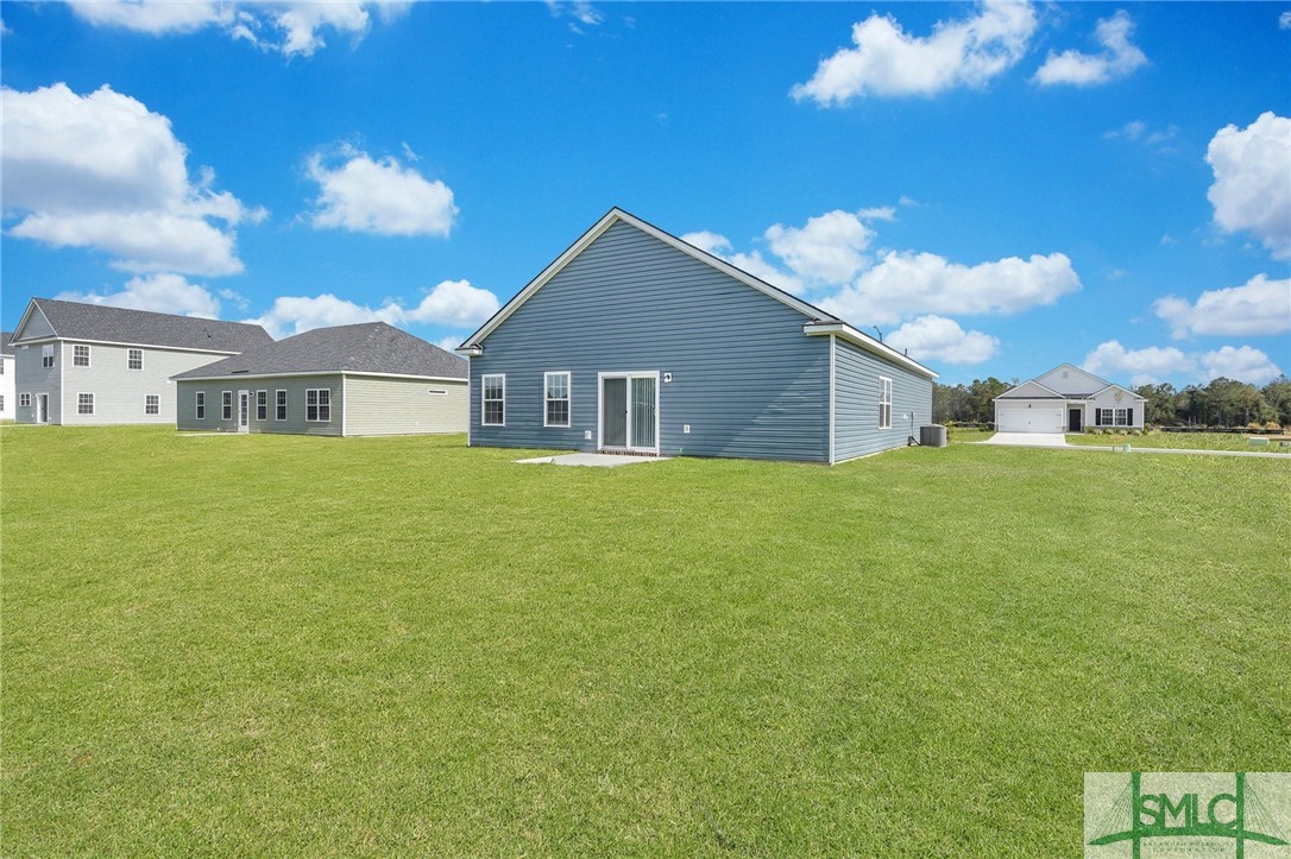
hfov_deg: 93.3
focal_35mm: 17
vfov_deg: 70.4
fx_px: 609
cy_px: 430
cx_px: 646
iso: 200
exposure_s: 1/500
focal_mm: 17
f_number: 9
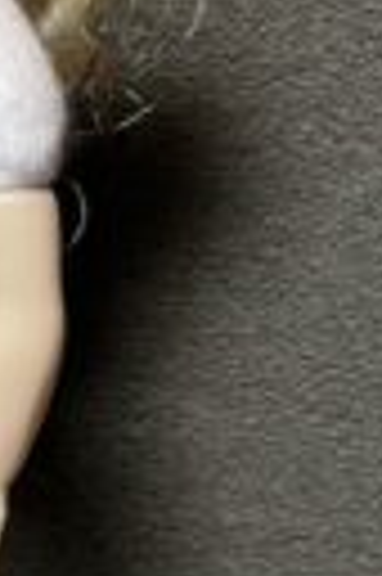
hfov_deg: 8.6
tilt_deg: -17.4
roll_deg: -2.2
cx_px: -211
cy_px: 387
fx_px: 2490
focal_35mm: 156
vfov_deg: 13.2
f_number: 1.78
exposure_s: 1/121
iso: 50
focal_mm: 6.86
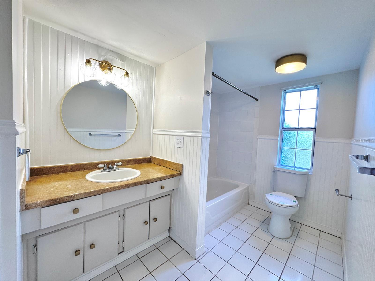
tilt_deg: -2.9
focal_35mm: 14
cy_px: 140
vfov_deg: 85.7
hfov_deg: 102.1
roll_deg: -2.4
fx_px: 152
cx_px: 188
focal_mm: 2.22
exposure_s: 1/120
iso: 125
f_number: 2.2
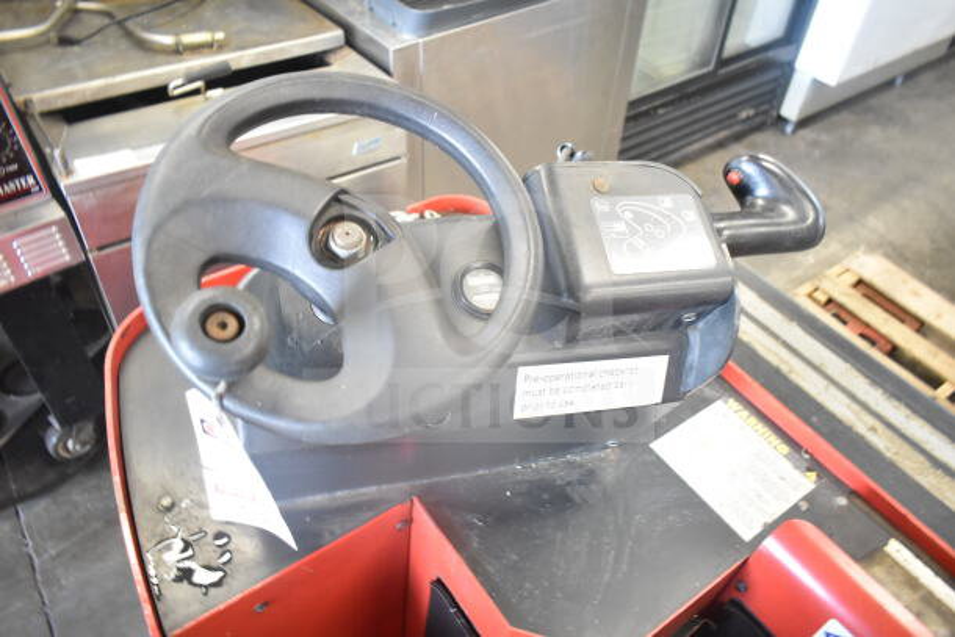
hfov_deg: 67.4
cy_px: 318
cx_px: 478
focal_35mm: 27
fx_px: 716
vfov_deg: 48.0
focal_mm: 18
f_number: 3.5
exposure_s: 1/30
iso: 1600
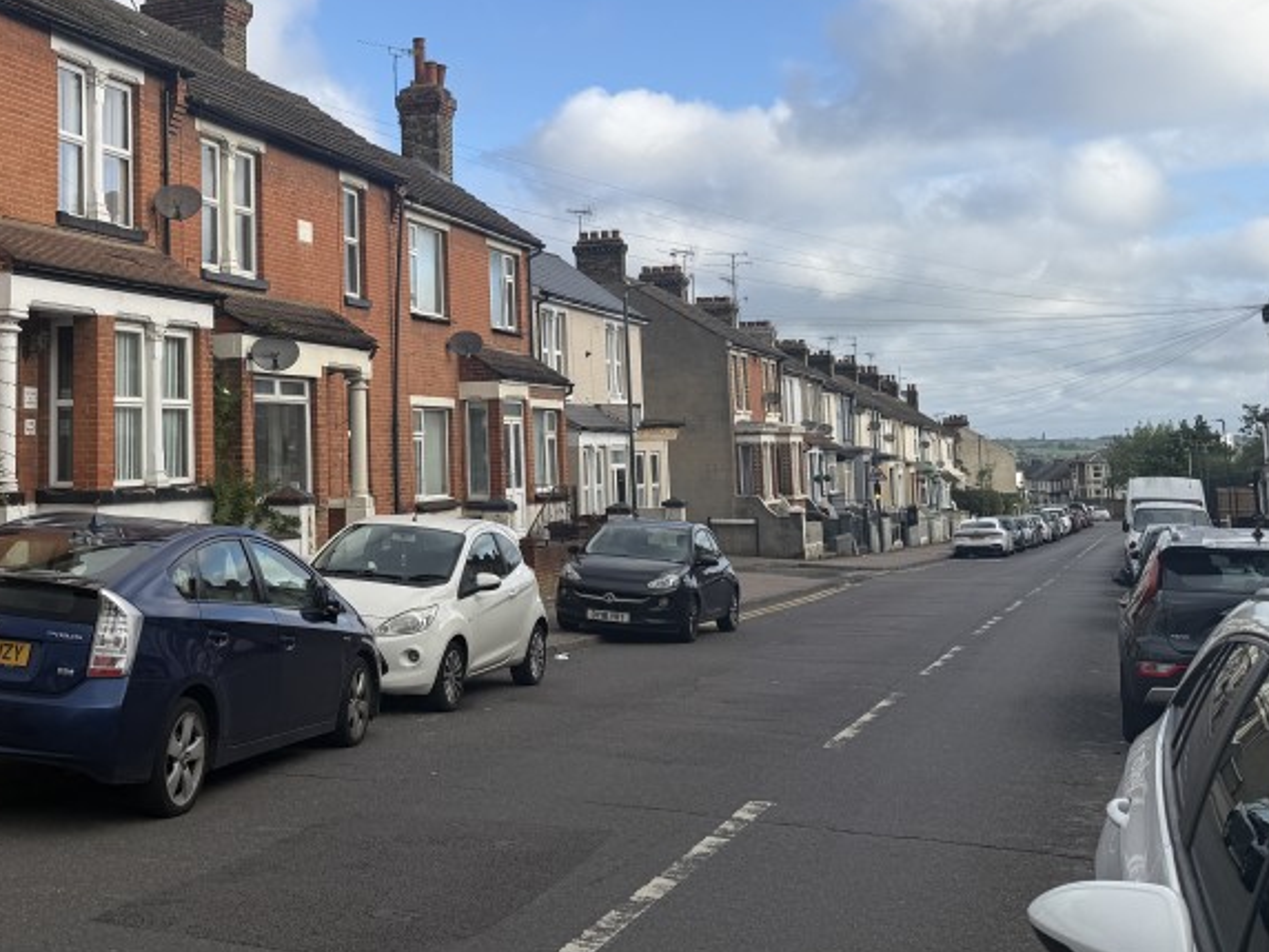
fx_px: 1576
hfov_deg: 42.1
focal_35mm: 43
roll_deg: -0.6
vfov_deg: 33.2
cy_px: 286
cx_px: 268
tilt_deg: +5.4
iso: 80
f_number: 1.78
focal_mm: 6.76
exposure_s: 1/2611
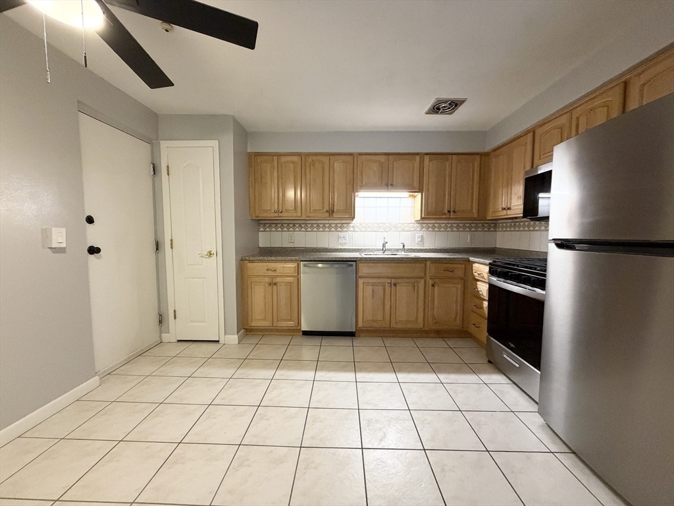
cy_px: 253
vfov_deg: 85.7
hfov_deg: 102.1
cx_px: 337
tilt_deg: -4.0
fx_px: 273
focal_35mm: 14
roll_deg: +0.0
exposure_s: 1/111
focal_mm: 2.22
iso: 320
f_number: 2.2
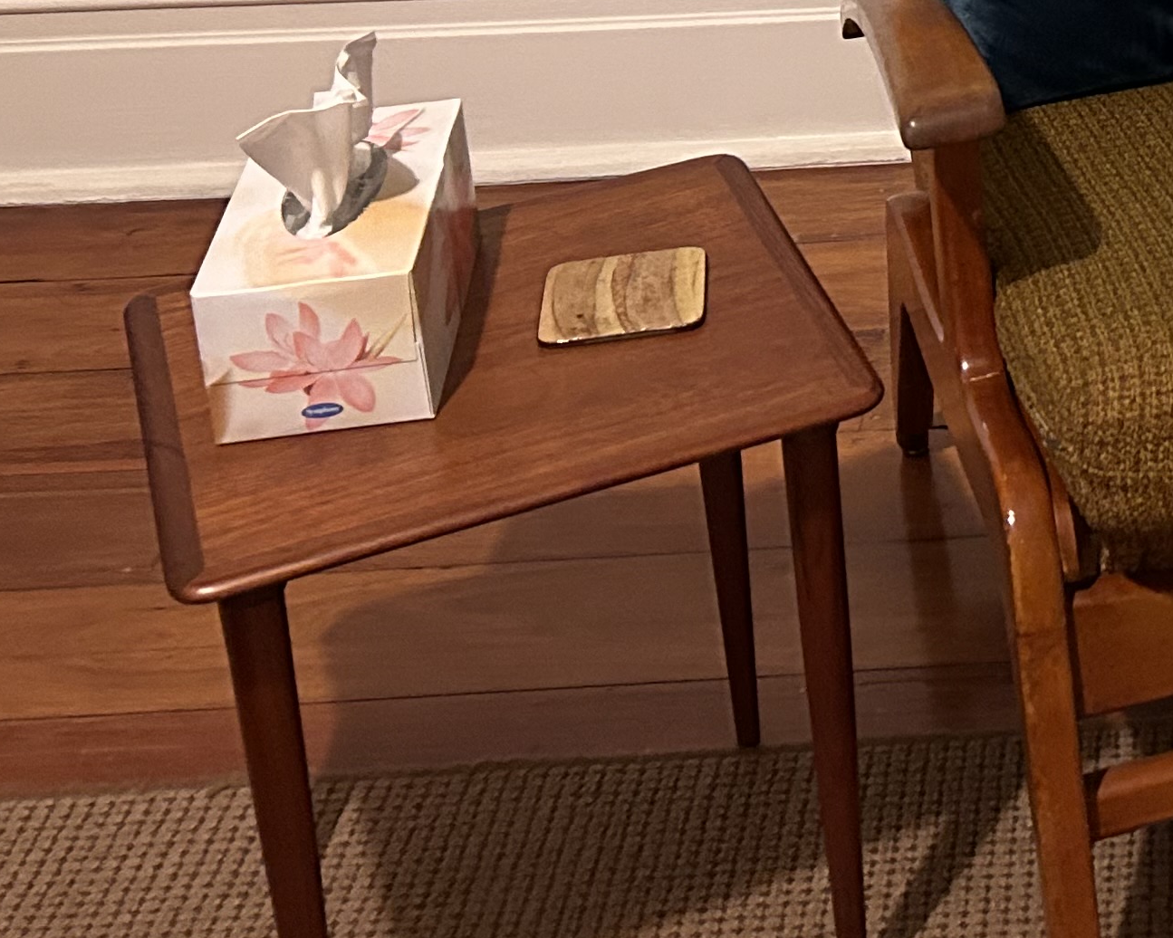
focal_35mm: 79
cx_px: 1481
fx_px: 2743
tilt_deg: -19.9
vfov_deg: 17.8
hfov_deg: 22.0
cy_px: -370
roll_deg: +0.6
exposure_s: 1/50
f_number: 1.5
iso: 500
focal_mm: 5.7
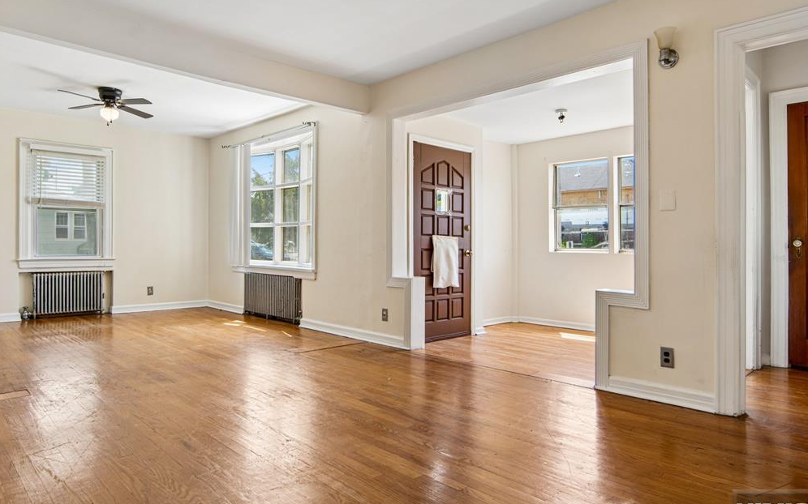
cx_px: 399
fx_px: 484
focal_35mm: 22
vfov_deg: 55.0
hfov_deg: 79.7
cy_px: 252
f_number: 10
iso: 100
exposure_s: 1/15
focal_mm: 14
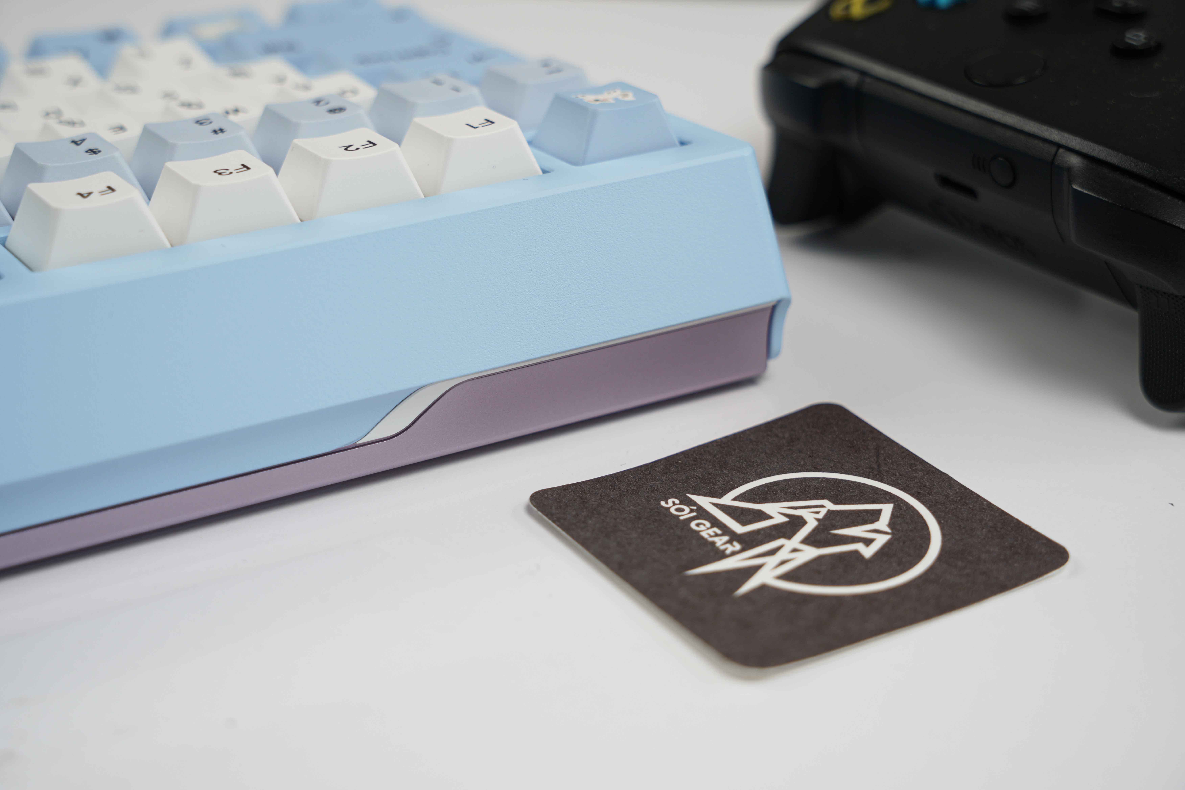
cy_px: 395
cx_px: 592
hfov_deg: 44.0
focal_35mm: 45
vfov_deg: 30.1
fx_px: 1468
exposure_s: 1/80
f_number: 6.3
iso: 125
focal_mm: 44.6
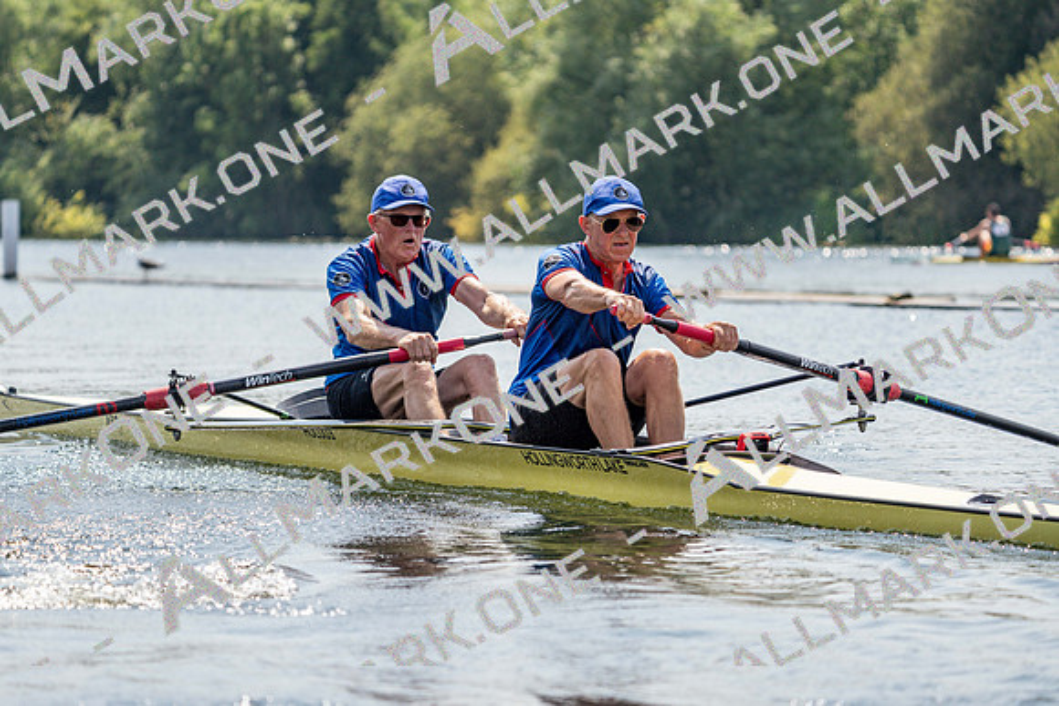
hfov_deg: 10.3
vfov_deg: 6.9
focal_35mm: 200
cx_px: 530
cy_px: 353
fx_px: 5884
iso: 200
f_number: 5.6
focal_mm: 200
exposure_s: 1/1600
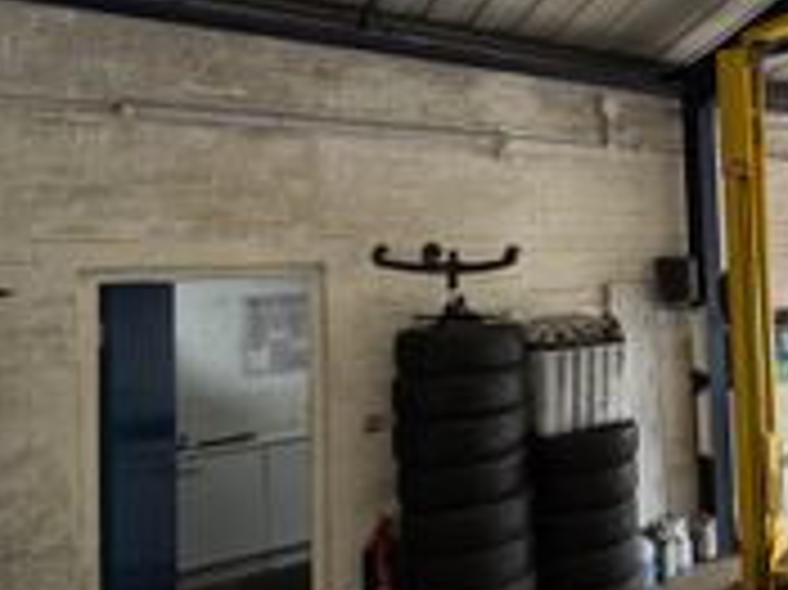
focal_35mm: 32
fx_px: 728
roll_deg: +3.2
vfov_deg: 43.9
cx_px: 824
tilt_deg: +5.2
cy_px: 243
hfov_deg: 45.7
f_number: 2.2
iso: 100
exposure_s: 1/99
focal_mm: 2.22
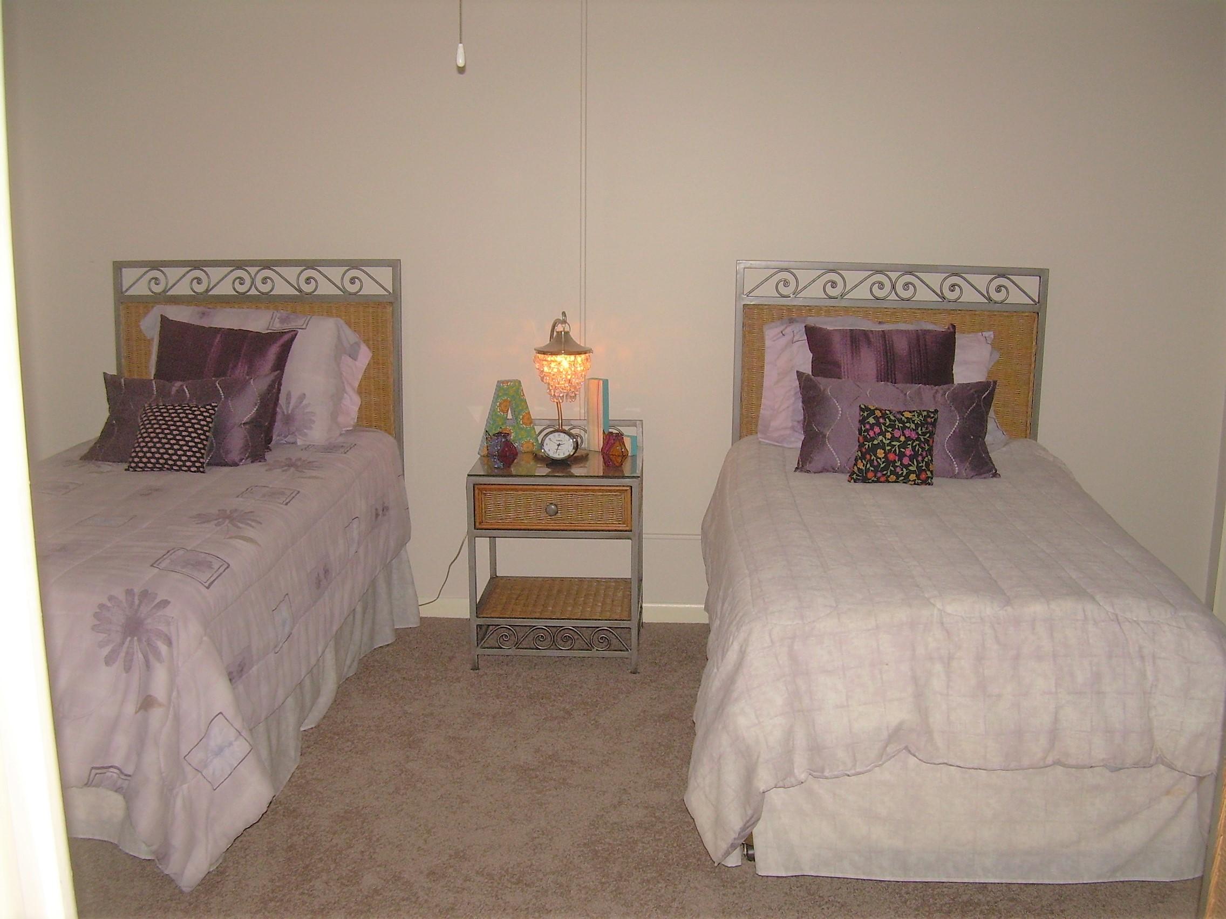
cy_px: 460
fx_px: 1346
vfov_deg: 37.7
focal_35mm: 38
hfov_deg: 49.0
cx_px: 613
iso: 100
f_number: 2.8
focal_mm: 6.3
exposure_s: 1/60
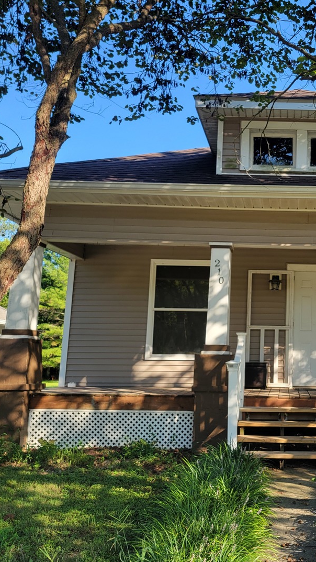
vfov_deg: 52.8
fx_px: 566
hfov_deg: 29.1
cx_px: 320
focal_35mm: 38
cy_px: 282
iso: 40
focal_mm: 5.4
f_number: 1.8
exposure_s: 1/566
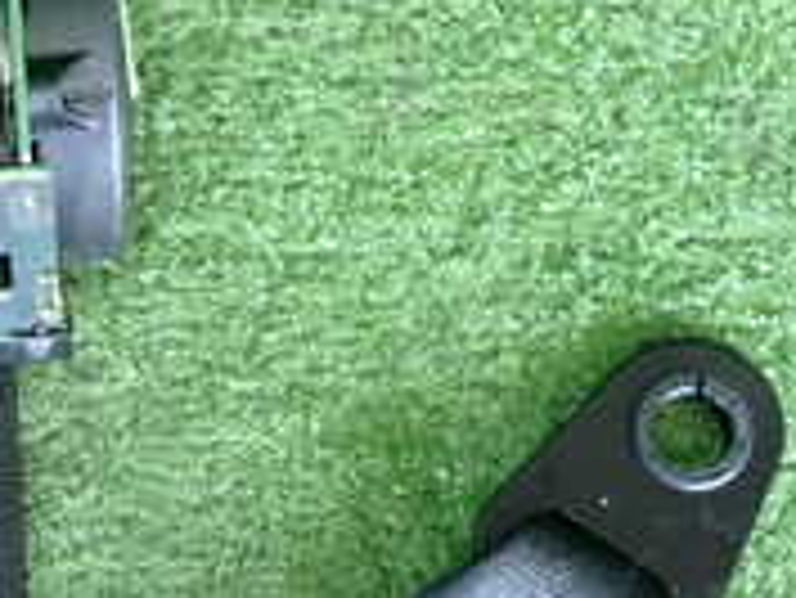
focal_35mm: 95
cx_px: 85
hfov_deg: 20.2
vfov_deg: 15.3
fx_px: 2186
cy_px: 571
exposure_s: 1/30
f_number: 2.2
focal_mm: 5.05
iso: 200
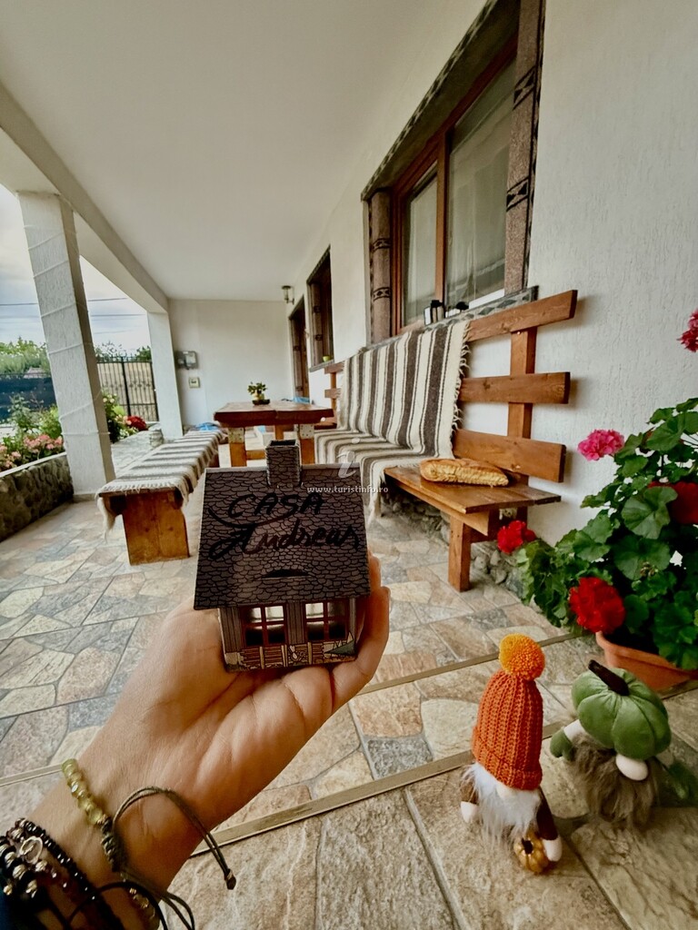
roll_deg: +1.8
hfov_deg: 85.7
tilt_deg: -10.3
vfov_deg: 102.1
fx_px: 376
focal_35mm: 14
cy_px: 465
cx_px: 349
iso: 1000
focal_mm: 2.22
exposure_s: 1/33
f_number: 2.2
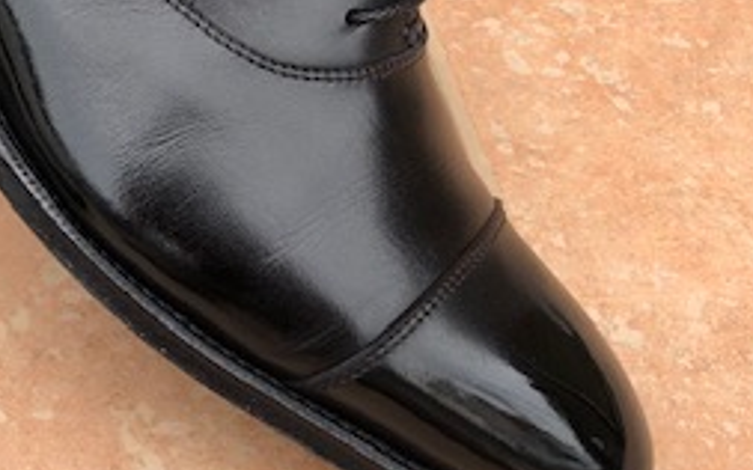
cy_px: 86
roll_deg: -3.1
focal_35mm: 75
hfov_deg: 25.6
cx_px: -60
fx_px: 1539
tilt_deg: -41.4
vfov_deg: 17.2
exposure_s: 1/326
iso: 20
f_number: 1.8
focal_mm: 3.99
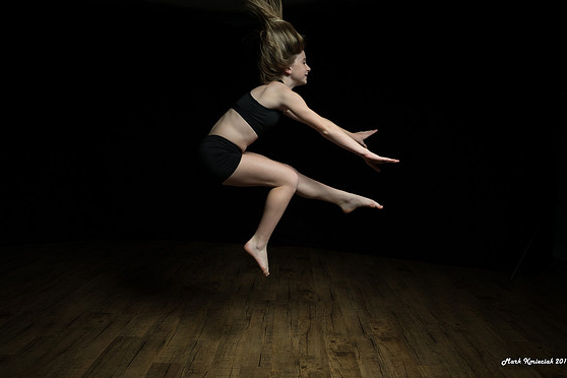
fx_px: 425
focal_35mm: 27
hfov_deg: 67.4
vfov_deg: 47.9
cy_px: 184
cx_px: 292
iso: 200
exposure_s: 1/250
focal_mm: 26
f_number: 9
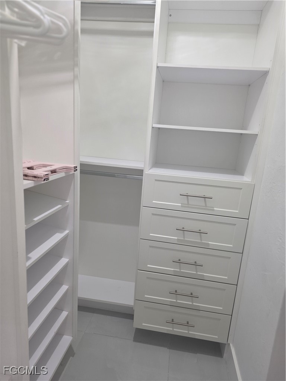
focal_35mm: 23
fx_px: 253
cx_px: 143
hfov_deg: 58.9
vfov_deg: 73.9
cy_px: 190
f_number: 1.7
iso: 320
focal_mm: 6.25
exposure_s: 1/120
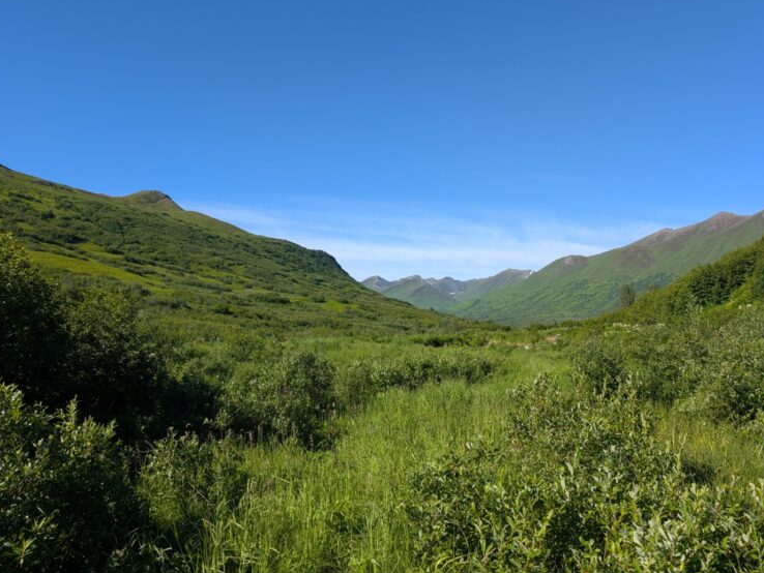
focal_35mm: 25
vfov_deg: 54.9
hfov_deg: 69.4
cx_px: 373
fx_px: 552
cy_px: 285
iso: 22
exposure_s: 1/1066
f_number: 1.68
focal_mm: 6.9
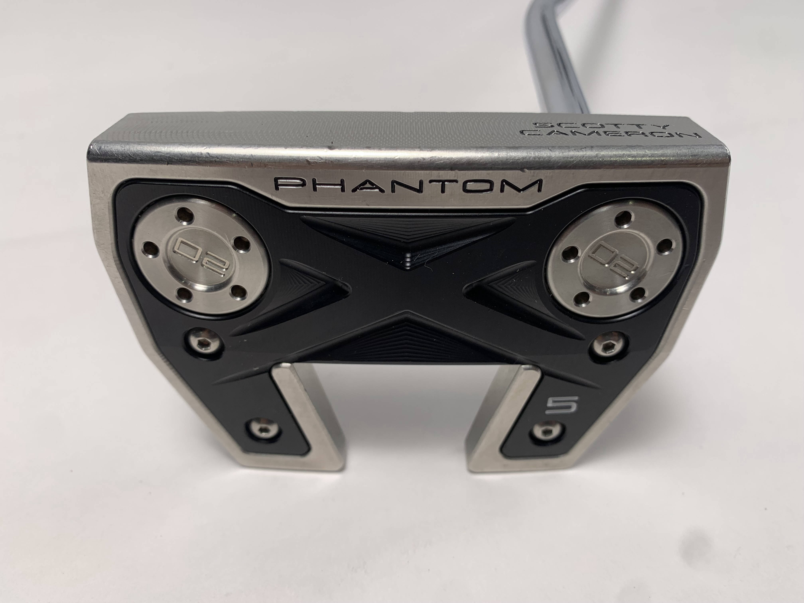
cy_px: 302
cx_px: 402
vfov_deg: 53.1
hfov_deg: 67.3
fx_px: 604
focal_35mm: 26
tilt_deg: -36.6
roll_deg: -1.9
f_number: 1.8
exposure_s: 1/197
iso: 25
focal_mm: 4.25
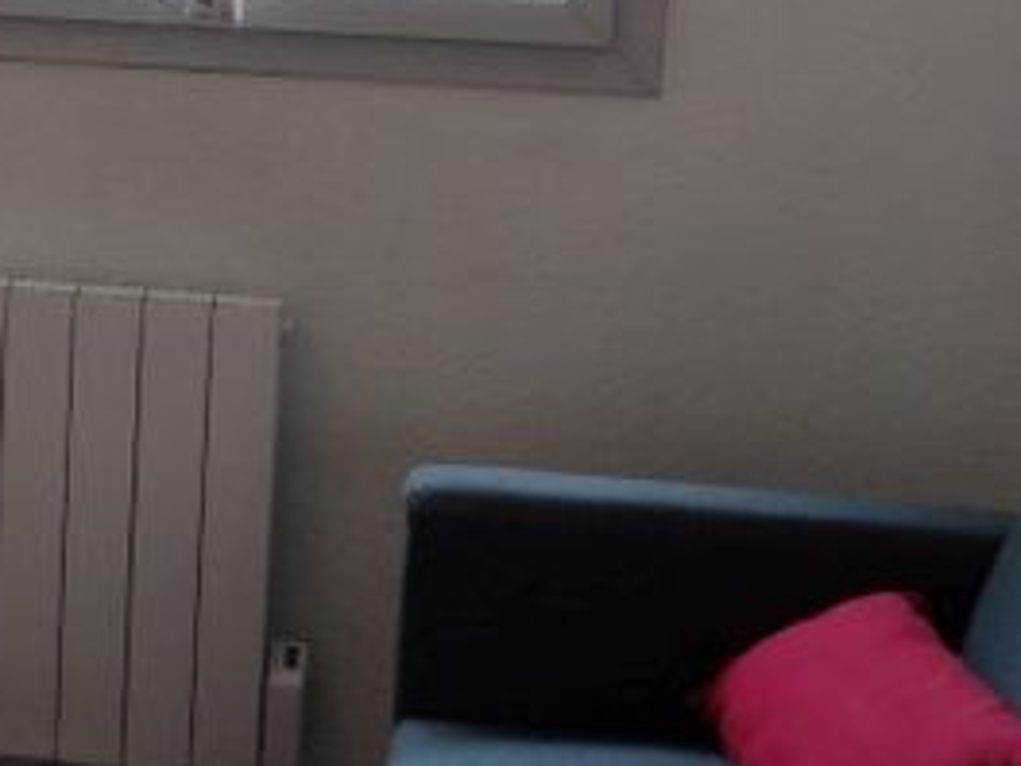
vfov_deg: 15.9
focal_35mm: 91
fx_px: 2684
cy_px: 4
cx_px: -290
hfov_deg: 19.9
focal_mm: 4.3
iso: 125
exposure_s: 1/30
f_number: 3.3
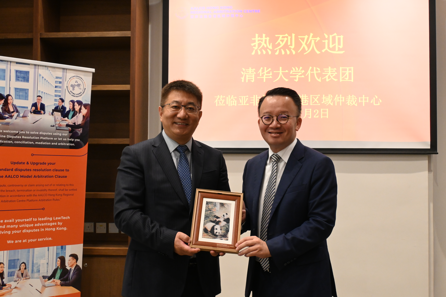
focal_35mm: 44
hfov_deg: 45.0
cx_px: 223
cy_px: 148
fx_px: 539
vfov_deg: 30.8
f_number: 5
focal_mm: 29
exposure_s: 1/60
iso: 2000
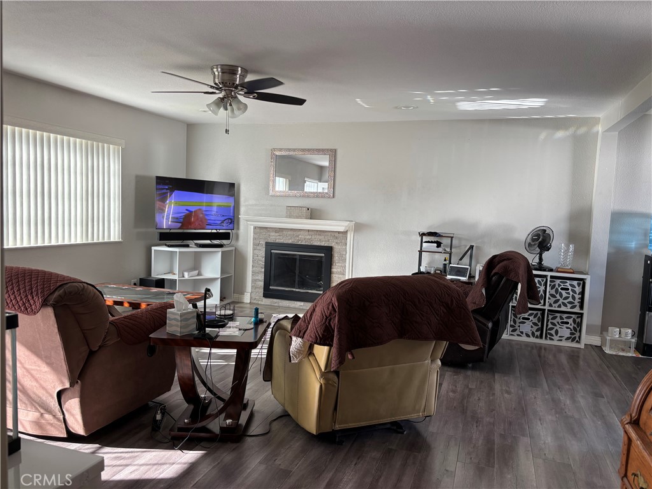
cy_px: 244
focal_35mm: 26
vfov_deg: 53.1
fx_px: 490
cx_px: 326
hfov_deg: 67.3
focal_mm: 5.96
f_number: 1.6
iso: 80
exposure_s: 1/121
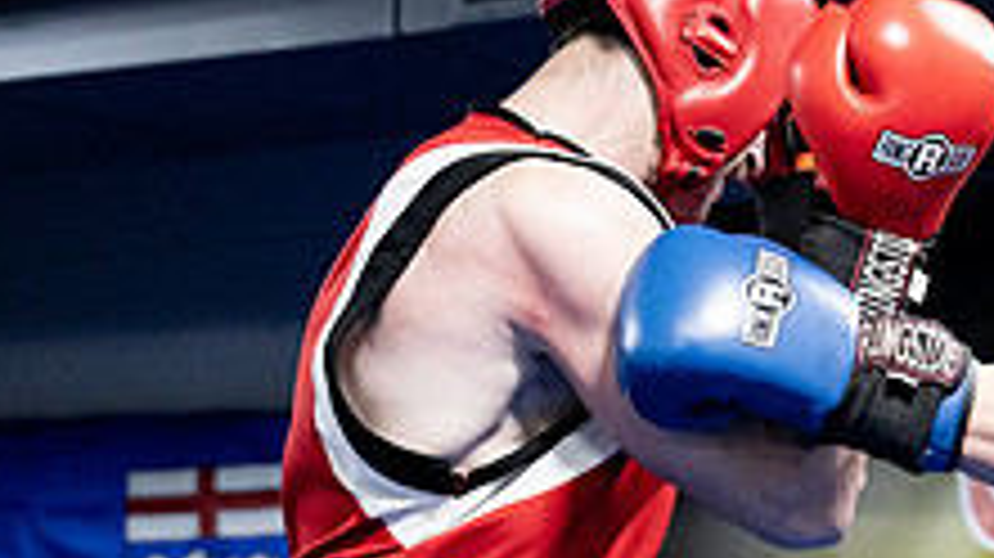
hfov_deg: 15.5
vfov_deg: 8.9
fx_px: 3556
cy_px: 677
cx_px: 1061
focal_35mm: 135
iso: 8000
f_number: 2.8
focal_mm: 49
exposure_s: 1/1000
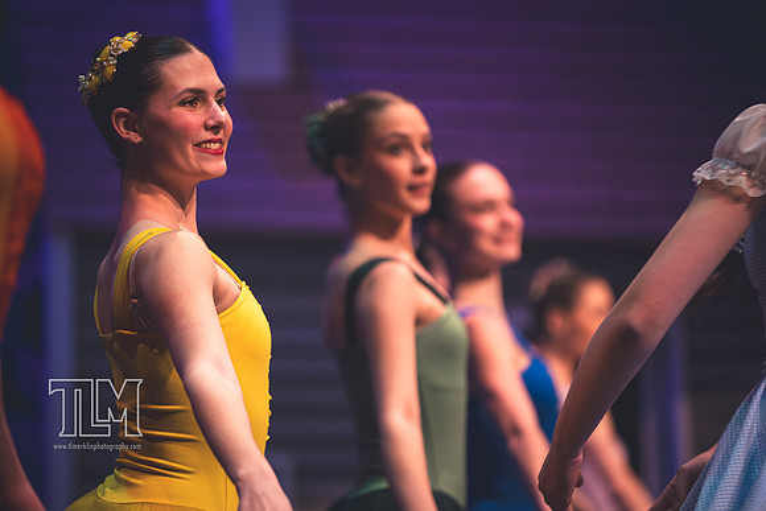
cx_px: 383
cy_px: 256
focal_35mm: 195
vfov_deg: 7.0
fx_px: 4150
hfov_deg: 10.5
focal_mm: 195
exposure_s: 1/250
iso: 1250
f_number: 2.8
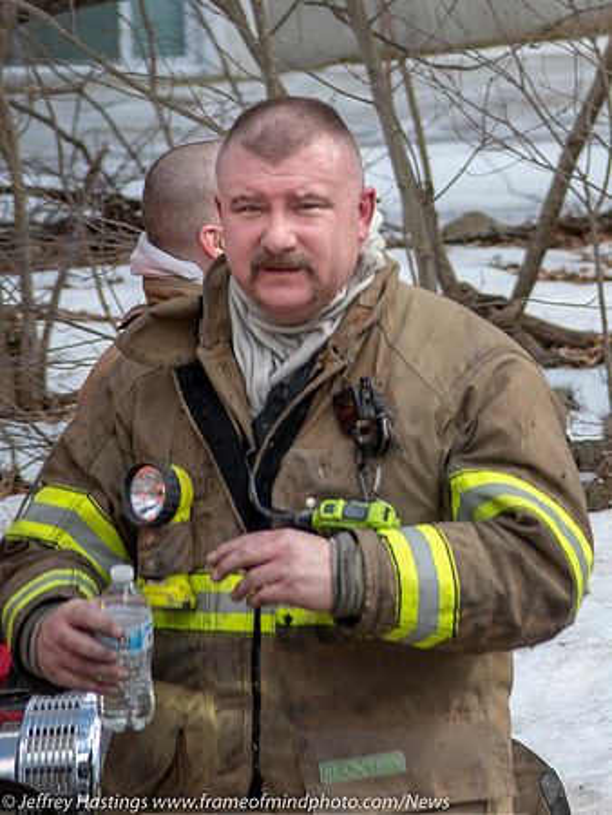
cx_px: 897
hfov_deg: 5.2
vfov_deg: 6.9
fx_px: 6721
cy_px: 218
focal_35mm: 285
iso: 640
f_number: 4.5
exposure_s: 1/2000
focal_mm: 90
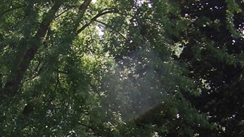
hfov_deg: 15.1
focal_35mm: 142
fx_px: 919
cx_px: 67
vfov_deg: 8.2
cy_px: 254
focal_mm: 7
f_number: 3.7
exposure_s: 1/229
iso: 100
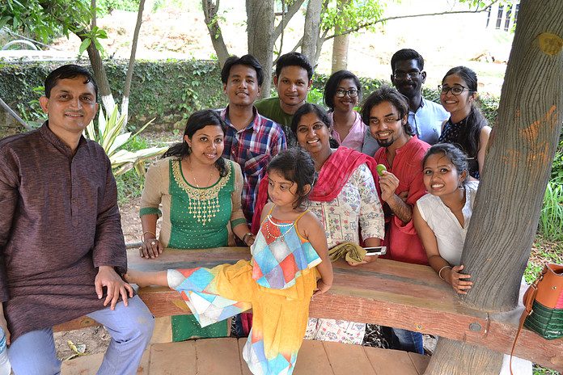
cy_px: 188
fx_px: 516
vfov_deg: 40.0
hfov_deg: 57.2
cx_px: 282
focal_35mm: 33
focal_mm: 22
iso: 800
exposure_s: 1/30
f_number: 4
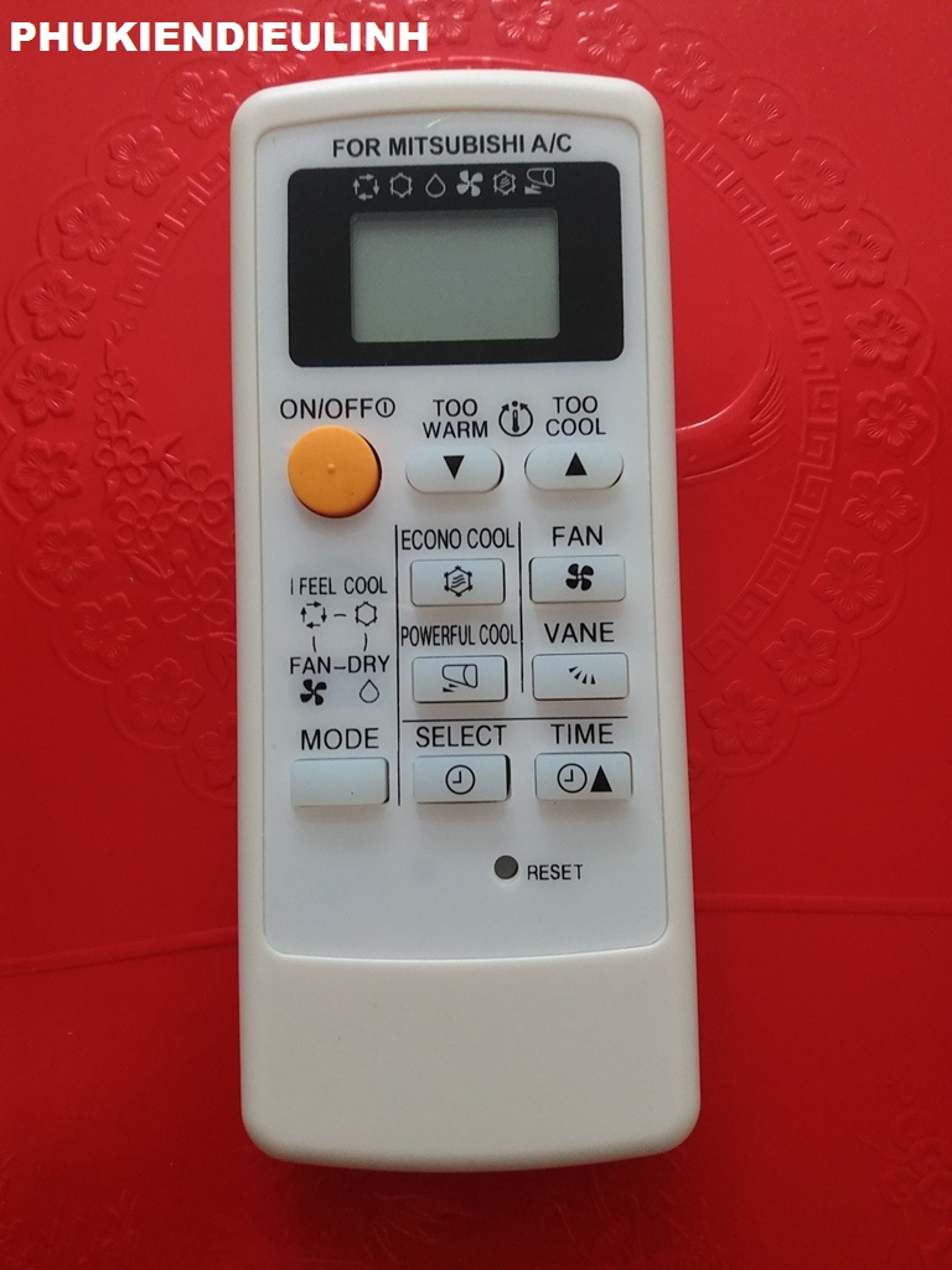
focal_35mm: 27
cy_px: 635
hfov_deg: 51.4
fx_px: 990
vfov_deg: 65.3
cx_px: 476
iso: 160
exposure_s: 1/11
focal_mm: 3.7
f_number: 1.9
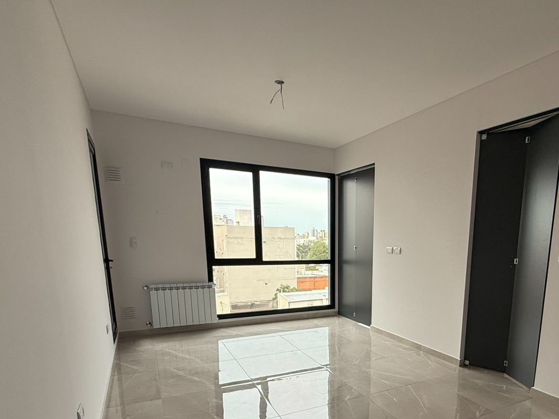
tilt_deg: -11.3
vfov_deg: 56.0
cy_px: 315
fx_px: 371
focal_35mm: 23
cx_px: 367
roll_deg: -0.6
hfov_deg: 72.0
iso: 64
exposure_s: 1/342
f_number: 2.2
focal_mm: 2.22
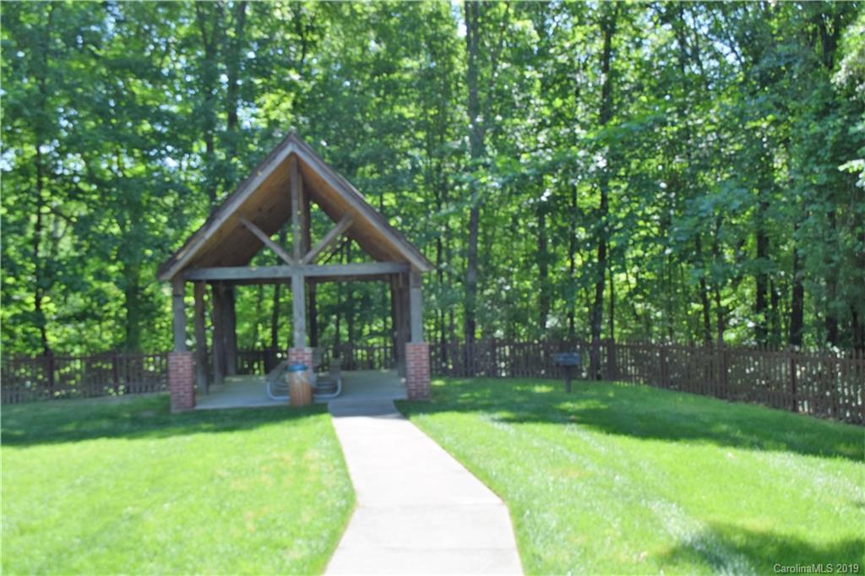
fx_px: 829
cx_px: 432
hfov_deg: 55.1
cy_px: 288
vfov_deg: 38.3
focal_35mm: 34
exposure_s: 1/125
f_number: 5.6
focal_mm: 23
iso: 100
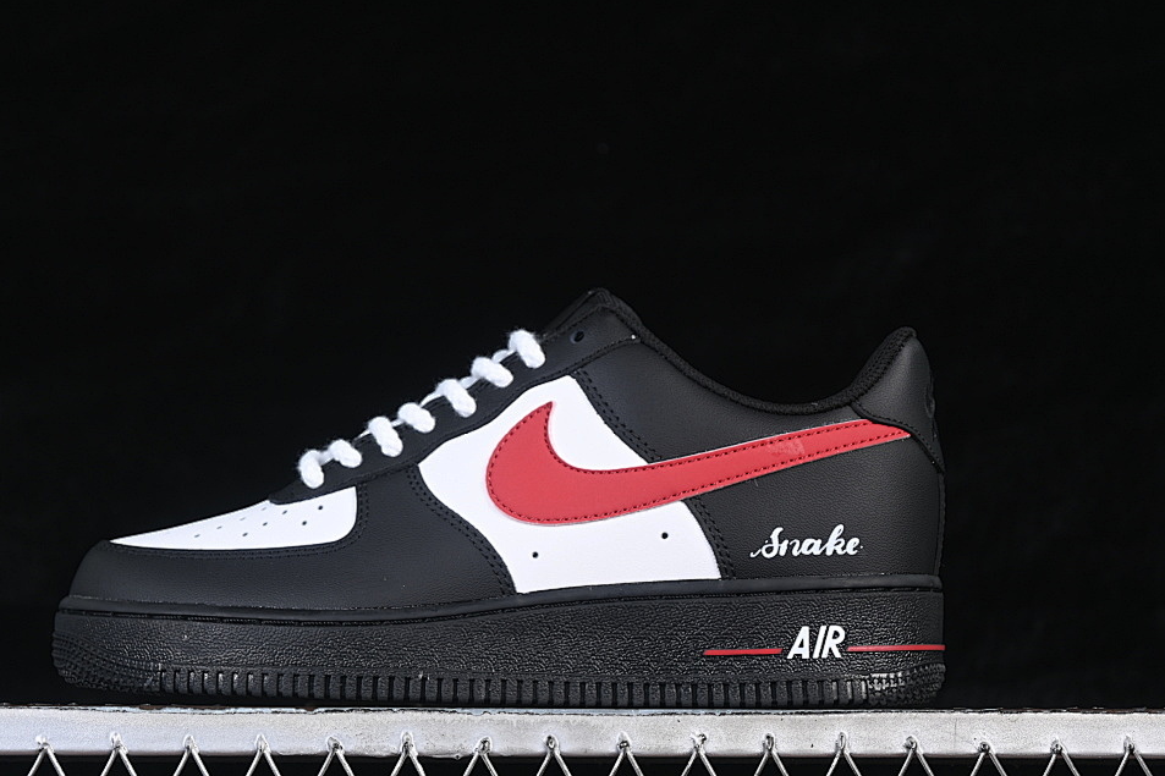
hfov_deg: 23.9
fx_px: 2750
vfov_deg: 16.1
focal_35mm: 85
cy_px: 434
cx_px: 513
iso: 160
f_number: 6.3
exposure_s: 1/60
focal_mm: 50
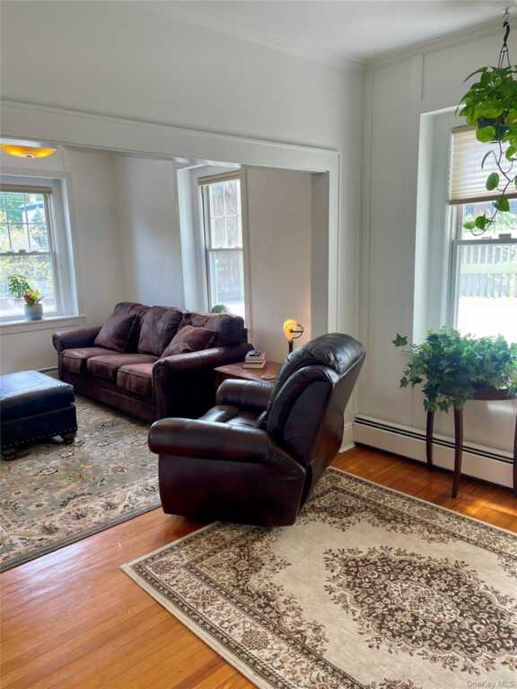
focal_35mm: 25
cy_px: 344
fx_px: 498
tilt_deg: -11.4
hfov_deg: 54.9
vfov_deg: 69.4
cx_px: 258
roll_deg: +2.3
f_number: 1.6
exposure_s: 1/120
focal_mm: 5.1
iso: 64
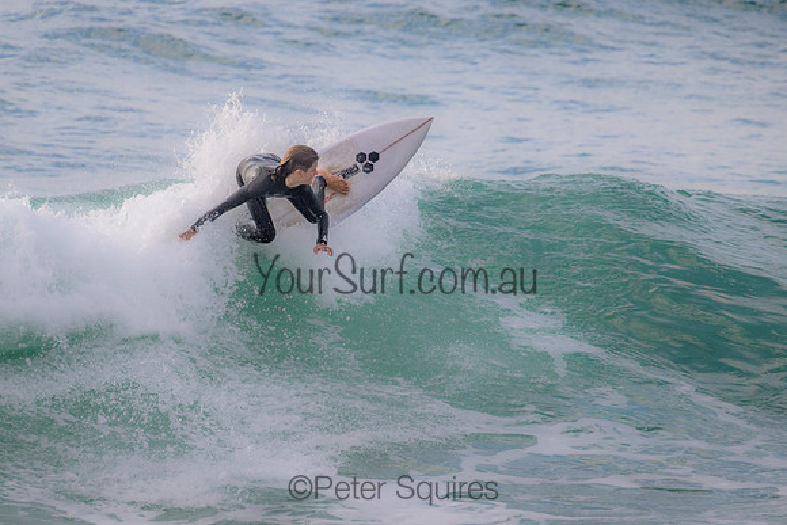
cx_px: 366
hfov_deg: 2.3
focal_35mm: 898
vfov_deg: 1.5
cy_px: 198
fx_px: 19634
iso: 1400
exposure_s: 1/1600
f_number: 11
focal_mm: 720
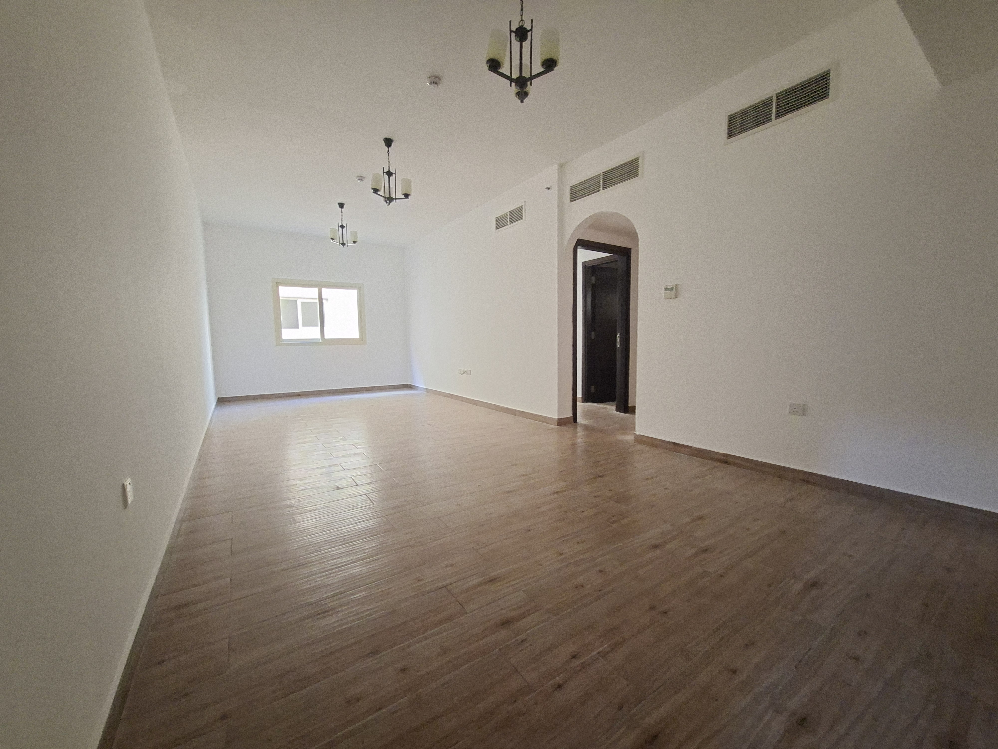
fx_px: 375
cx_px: 499
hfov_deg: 106.2
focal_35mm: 13
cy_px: 374
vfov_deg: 89.9
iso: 500
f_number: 2.2
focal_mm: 1.74
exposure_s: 1/20
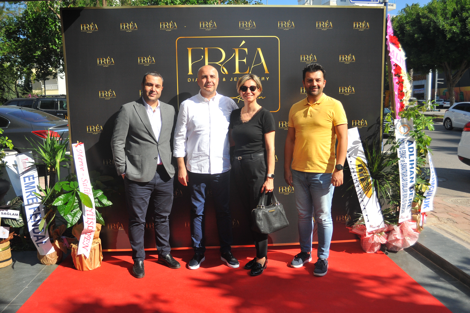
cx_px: 235
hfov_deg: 60.3
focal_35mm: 31
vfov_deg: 42.3
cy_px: 156
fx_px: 404
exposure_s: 1/6400
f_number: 6.3
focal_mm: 31
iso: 1250
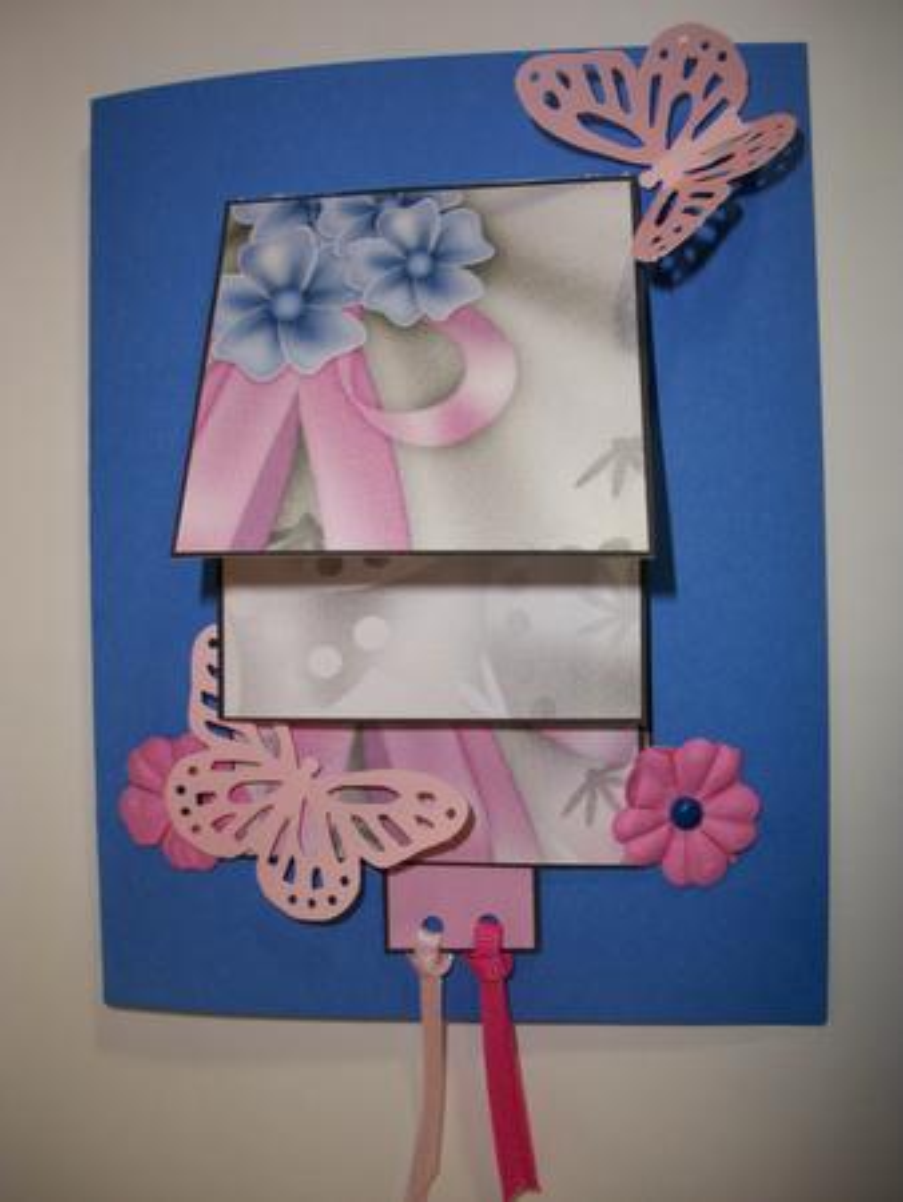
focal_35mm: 35
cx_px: 452
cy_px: 601
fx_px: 1216
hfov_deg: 40.7
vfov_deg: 52.6
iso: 80
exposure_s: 1/60
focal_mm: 6.3
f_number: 3.1
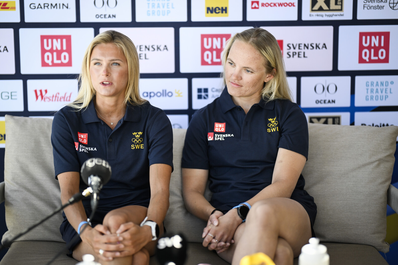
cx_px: 199
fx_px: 940
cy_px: 132
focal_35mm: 85
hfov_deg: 23.9
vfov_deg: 16.1
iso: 400
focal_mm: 85
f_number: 1.2
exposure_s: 1/3200
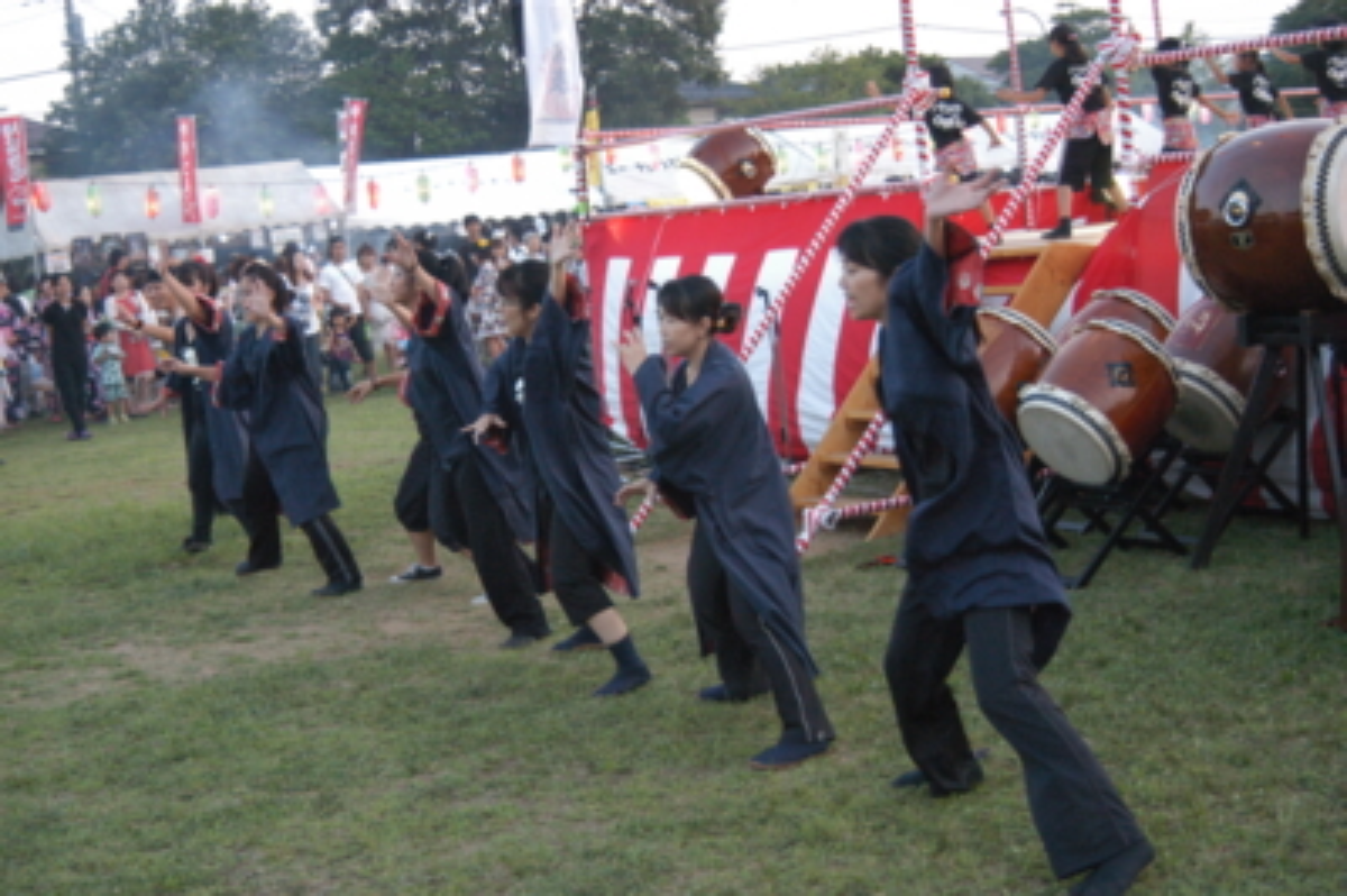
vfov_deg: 25.7
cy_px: 448
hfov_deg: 37.9
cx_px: 674
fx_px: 1963
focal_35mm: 52
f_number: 4
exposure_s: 1/500
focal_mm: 35
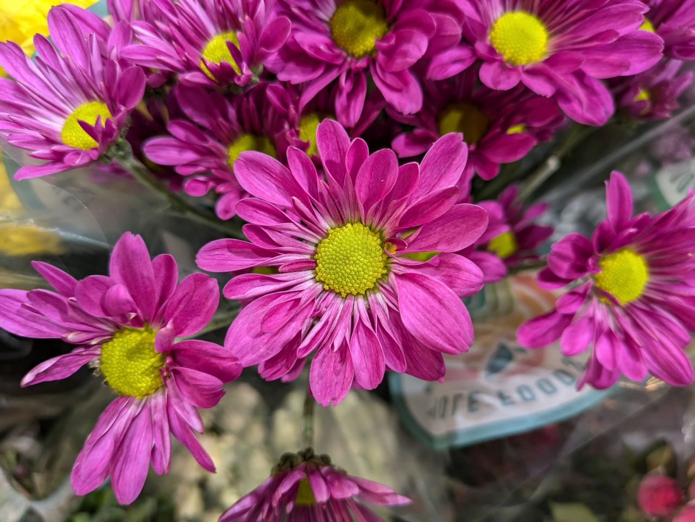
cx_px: 348
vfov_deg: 54.9
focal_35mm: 25
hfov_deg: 69.4
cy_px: 261
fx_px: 502
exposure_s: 1/40
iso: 294
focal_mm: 5.43
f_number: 1.89
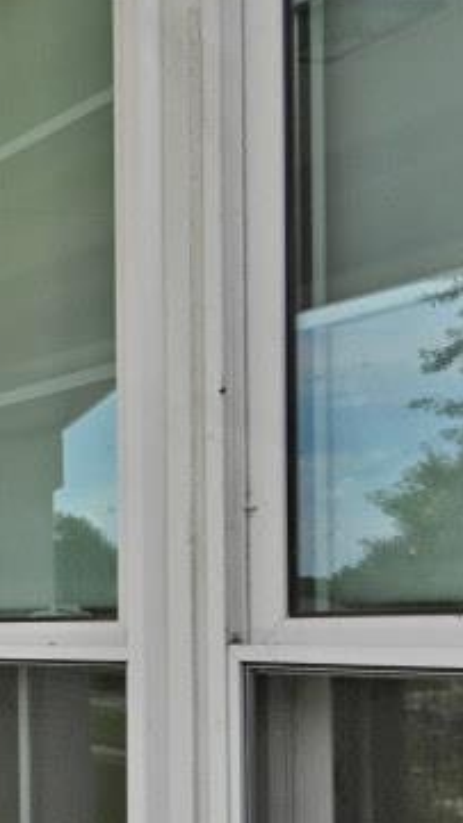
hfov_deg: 12.1
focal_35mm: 61
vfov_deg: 33.8
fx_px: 1332
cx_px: -846
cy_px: 600
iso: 100
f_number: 8
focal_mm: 14
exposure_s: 1/200
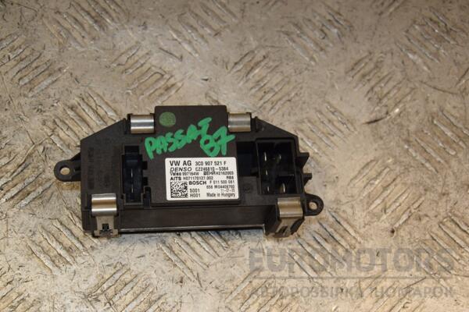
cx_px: 234
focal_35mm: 63
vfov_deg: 21.6
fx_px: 821
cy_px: 156
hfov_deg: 31.9
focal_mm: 42
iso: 800
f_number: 7.1
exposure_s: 1/200
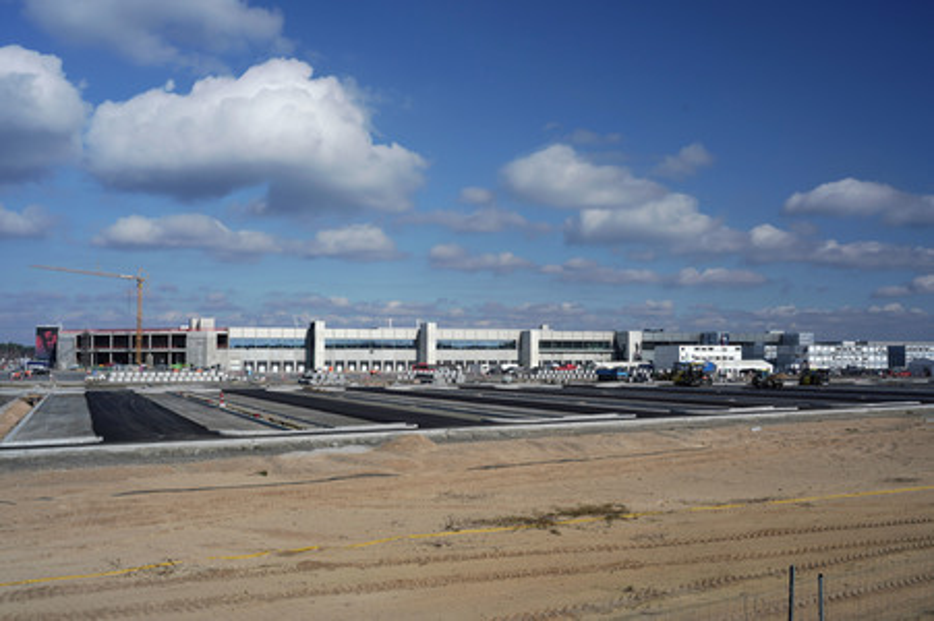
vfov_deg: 35.0
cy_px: 310
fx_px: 985
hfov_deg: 50.7
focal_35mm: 38
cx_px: 467
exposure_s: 1/400
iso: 160
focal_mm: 38
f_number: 10
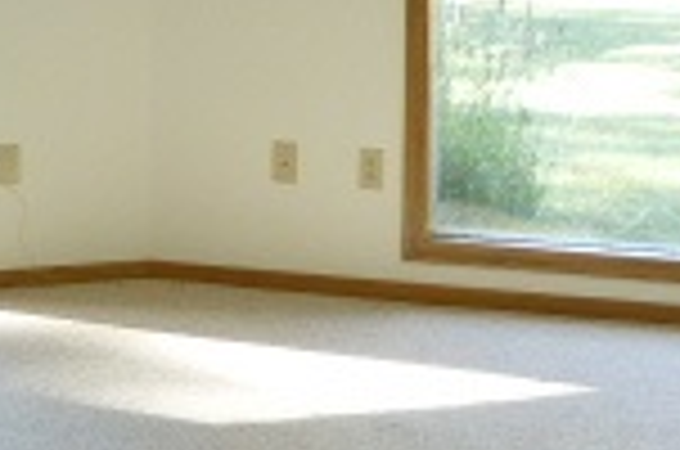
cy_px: -45
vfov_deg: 12.6
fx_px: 1998
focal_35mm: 106
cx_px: 162
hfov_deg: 19.2
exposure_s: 1/60
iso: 125
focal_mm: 4.3
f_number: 3.3
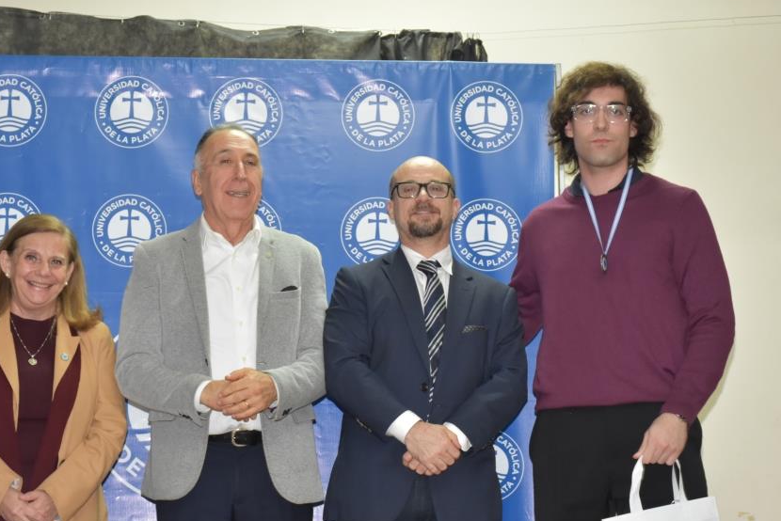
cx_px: 337
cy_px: 306
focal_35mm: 111
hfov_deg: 18.4
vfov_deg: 12.3
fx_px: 2409
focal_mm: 60
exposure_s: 1/30
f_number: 8
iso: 1600
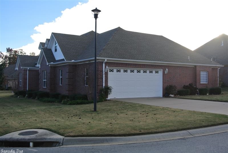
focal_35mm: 39
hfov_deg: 49.5
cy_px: 76
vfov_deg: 34.3
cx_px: 114
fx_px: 247
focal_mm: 14.5
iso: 100
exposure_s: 1/320
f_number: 4
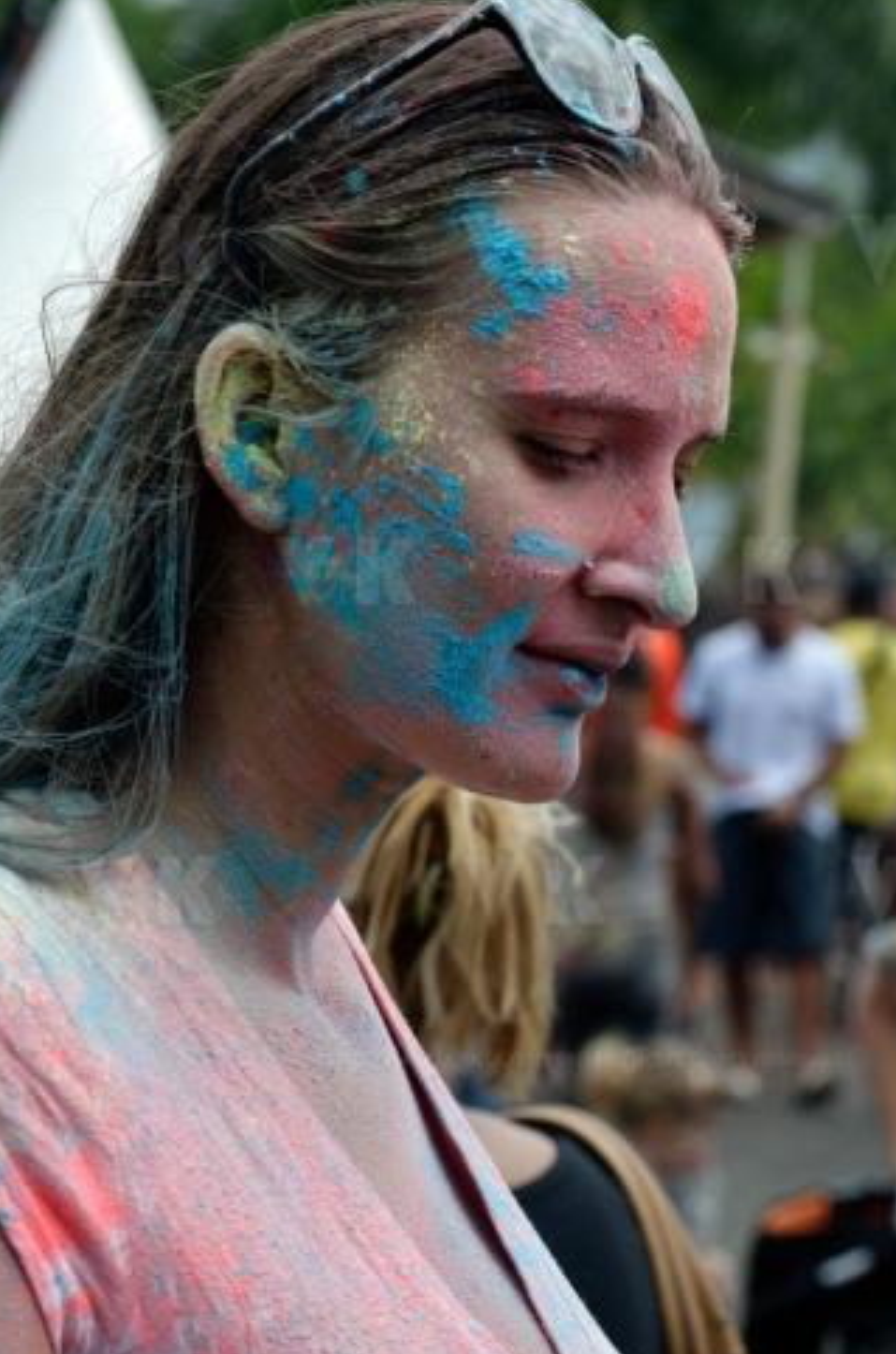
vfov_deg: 12.3
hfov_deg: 8.1
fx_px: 6303
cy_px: 635
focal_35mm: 168
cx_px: 532
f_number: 8
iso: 200
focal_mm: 90
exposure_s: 1/500
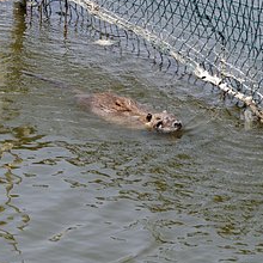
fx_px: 3438
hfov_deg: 4.4
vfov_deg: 4.4
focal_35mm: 400
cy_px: 78
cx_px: 111
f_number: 11
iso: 250
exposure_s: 1/250
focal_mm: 135
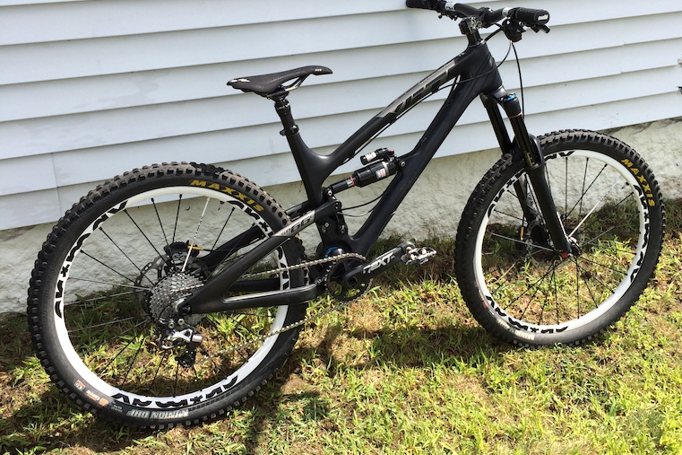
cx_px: 341
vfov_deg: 31.8
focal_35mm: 42
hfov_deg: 46.4
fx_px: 795
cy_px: 184
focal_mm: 4.12
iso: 40
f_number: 2.2
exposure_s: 1/1282
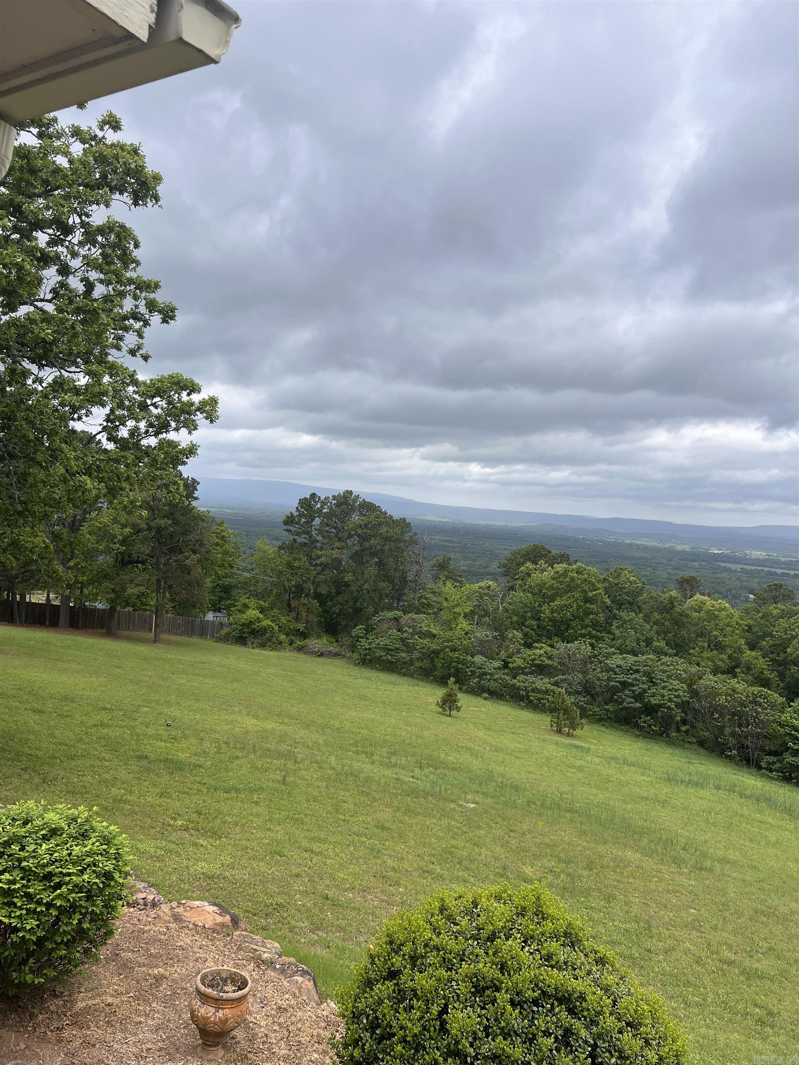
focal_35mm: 26
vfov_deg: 67.3
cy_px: 532
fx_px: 800
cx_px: 400
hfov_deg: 53.1
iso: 50
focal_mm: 5.7
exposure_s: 1/2841
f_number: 1.5
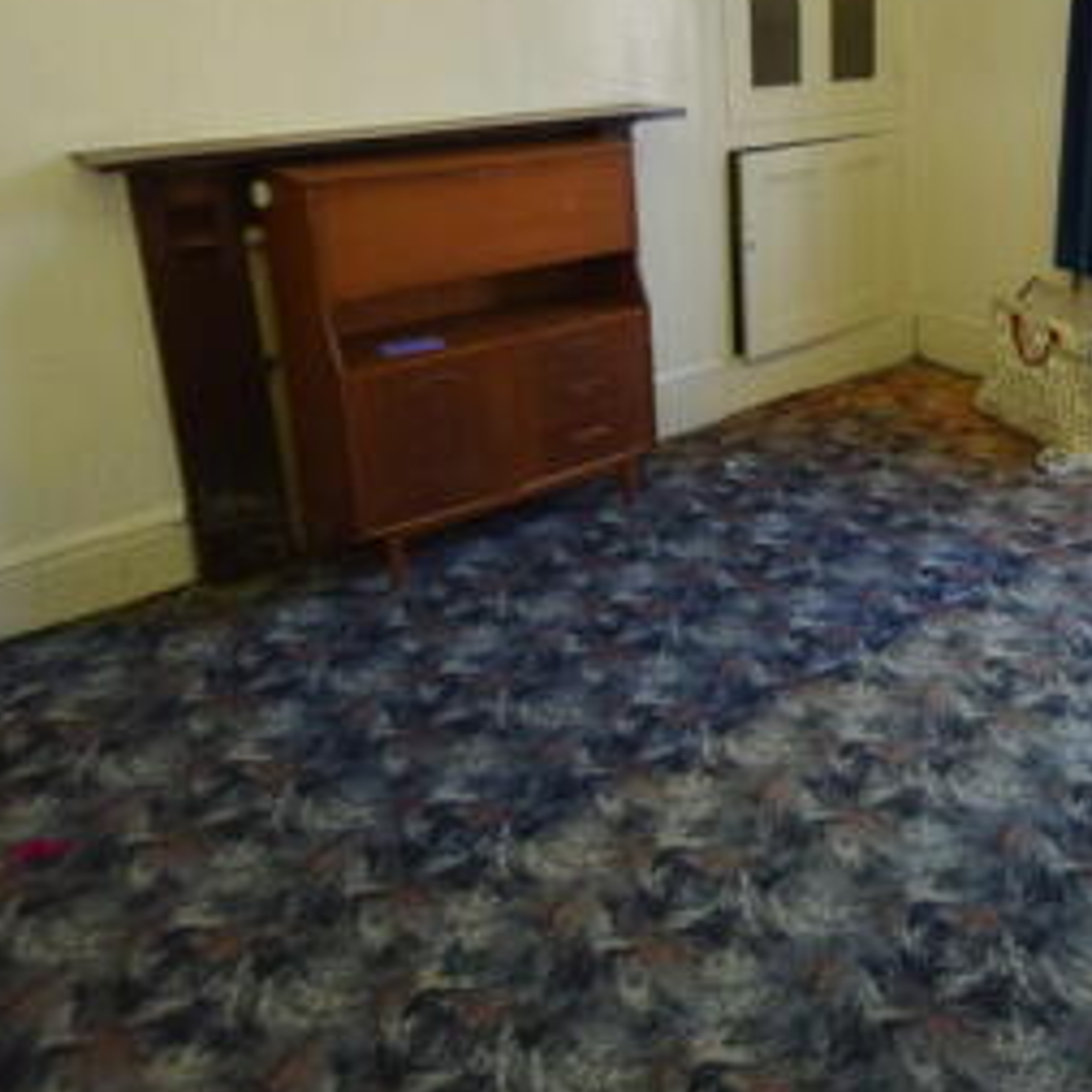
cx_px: 960
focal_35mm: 33
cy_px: 291
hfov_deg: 45.6
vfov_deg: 48.1
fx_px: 1178
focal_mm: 10
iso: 800
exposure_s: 1/60
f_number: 4
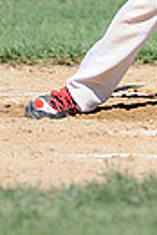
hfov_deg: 0.9
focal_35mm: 1552
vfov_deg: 1.3
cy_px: -170
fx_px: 10125
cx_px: 210
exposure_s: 1/1600
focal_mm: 300
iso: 200
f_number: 4
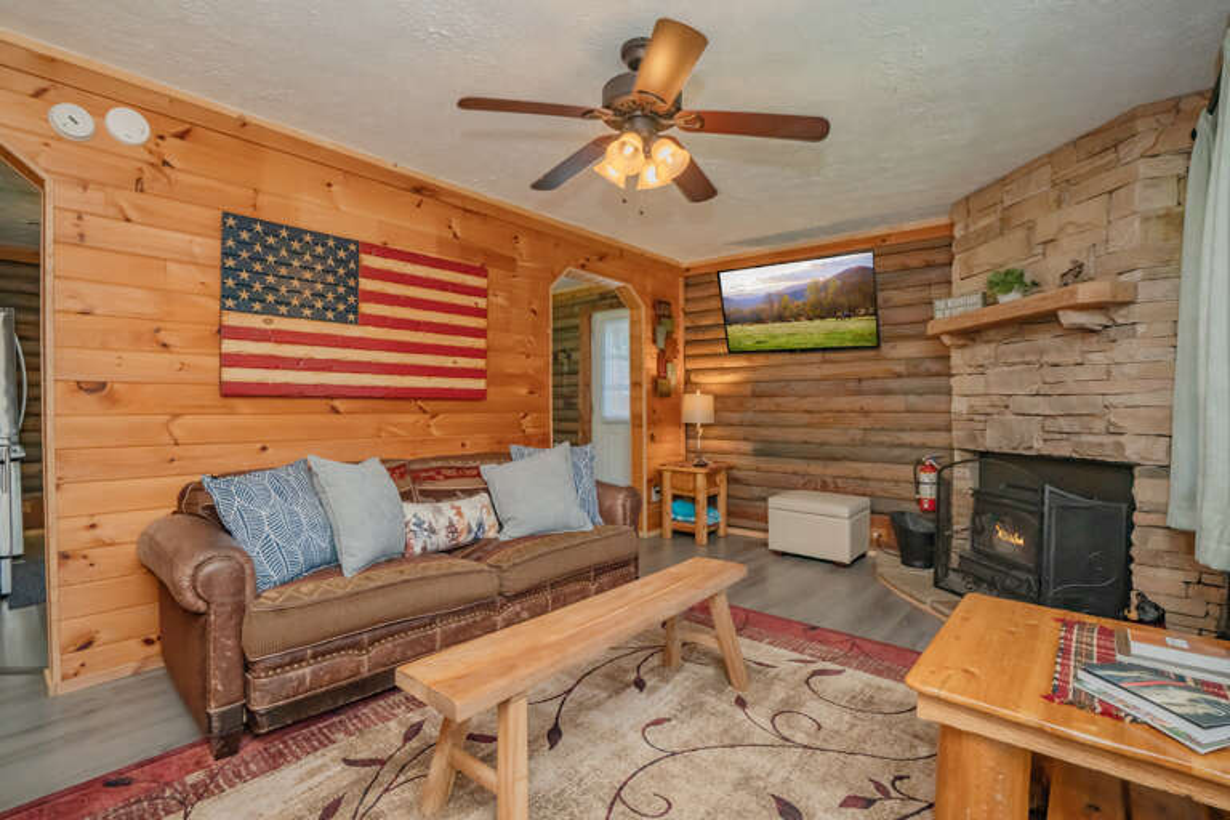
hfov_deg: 96.7
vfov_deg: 73.7
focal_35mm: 16
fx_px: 547
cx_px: 615
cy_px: 410
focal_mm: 16
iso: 2000
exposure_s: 1/200
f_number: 8
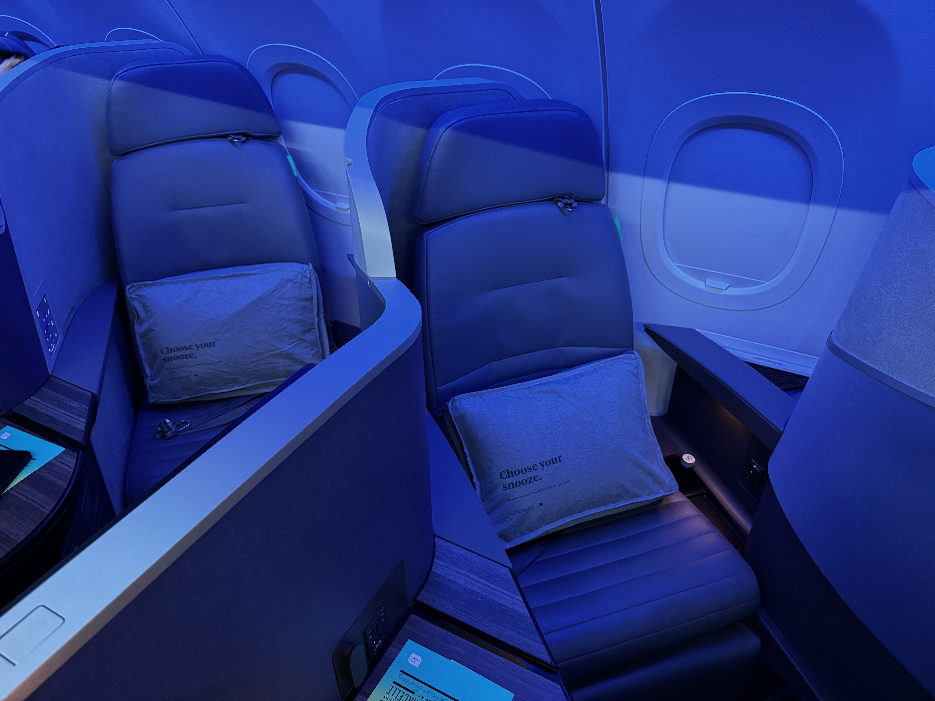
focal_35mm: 24
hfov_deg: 71.6
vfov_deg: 56.8
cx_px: 468
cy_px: 350
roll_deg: +0.0
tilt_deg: -35.1
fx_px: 648
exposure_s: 1/46
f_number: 1.78
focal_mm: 6.76
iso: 800
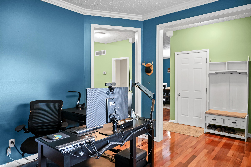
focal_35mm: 24
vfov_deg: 53.1
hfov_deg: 73.7
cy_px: 84
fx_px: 167
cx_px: 126
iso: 800
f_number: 3.5
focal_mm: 16
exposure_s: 1/25
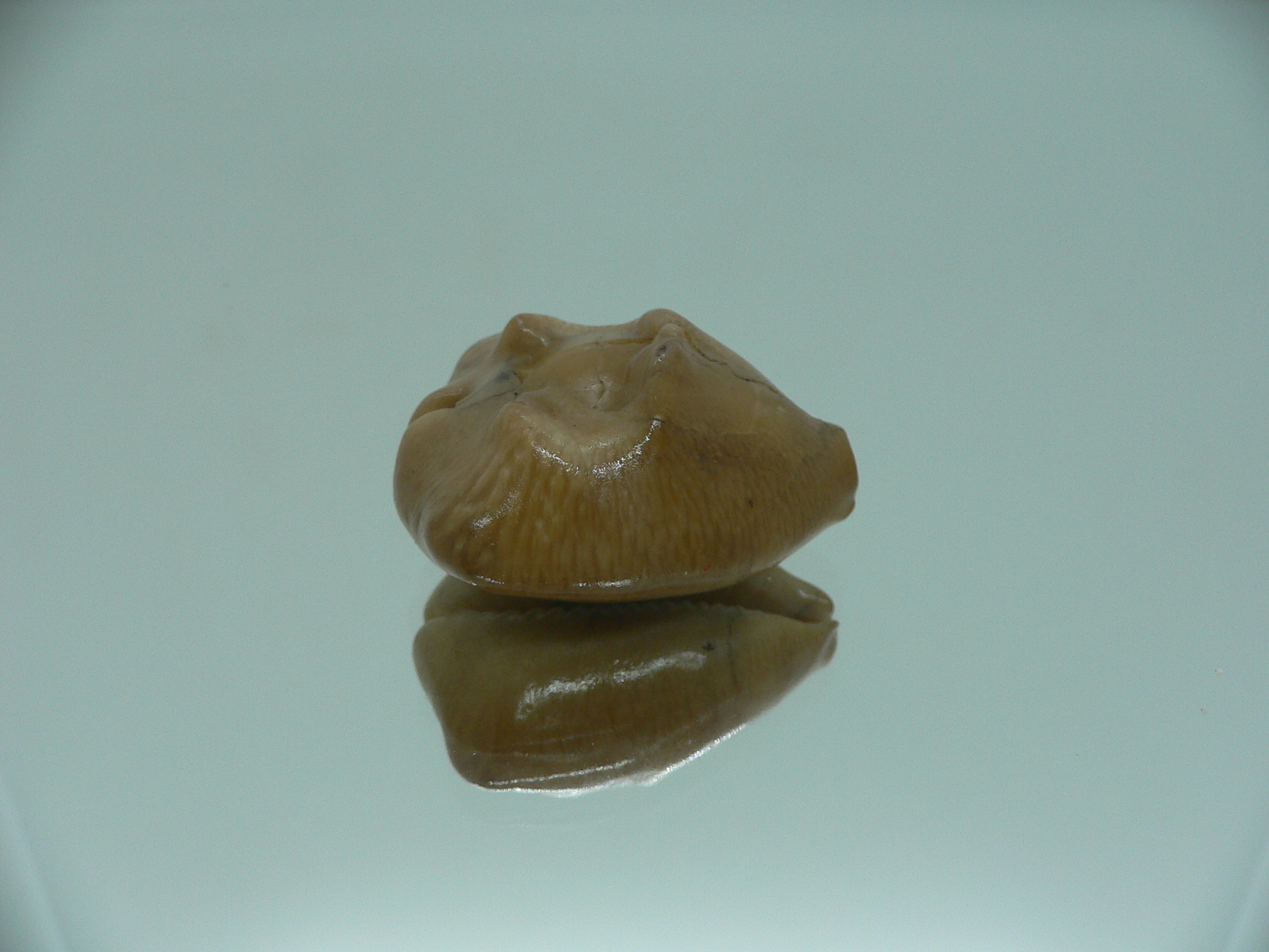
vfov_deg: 40.7
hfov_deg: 52.6
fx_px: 1283
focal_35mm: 35
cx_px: 634
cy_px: 476
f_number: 2.8
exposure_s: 1/60
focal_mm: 4.6
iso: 80
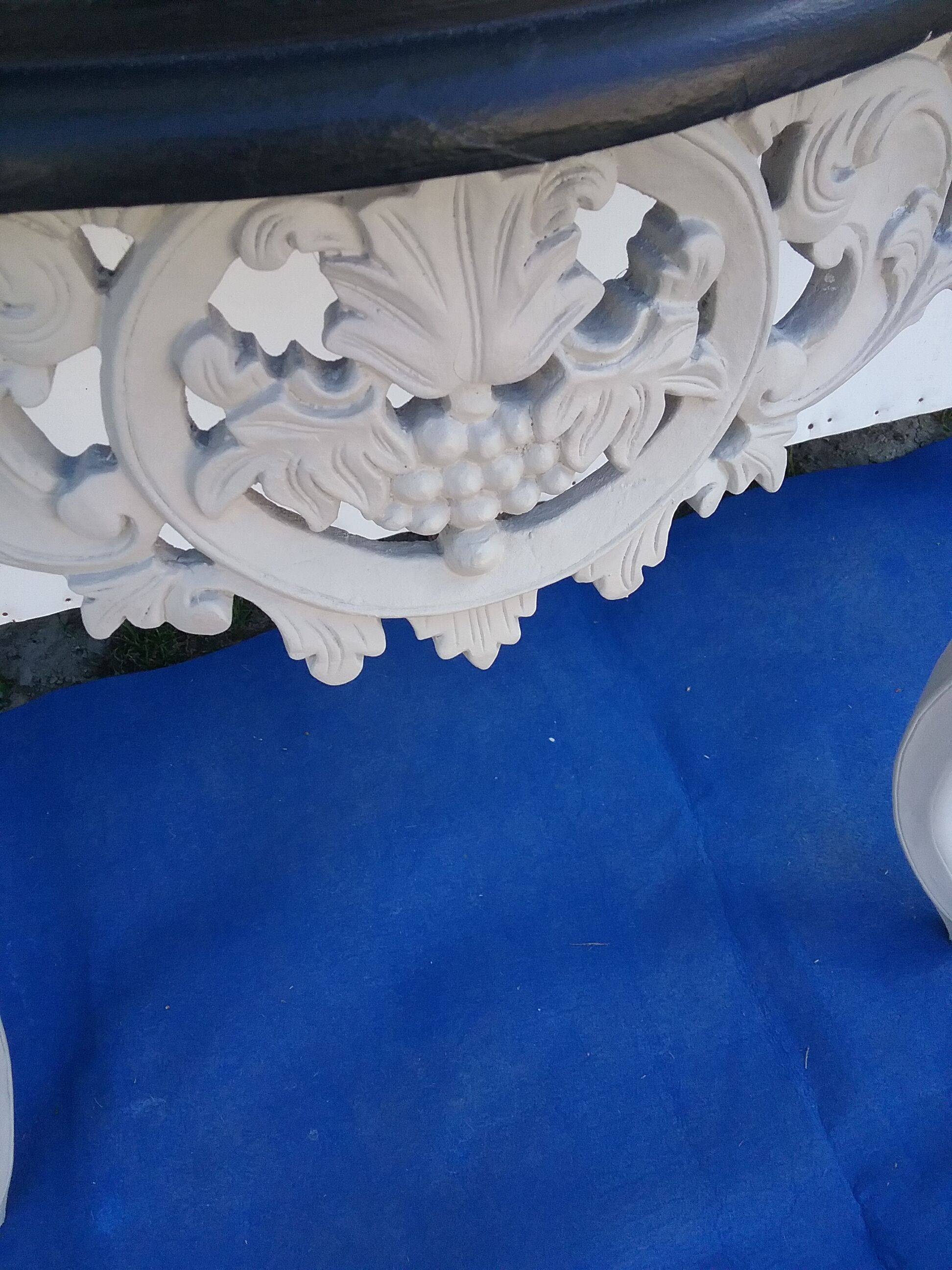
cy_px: 635
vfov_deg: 58.4
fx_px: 1137
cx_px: 476
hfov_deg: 45.4
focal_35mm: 31
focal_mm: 3.3
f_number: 2.2
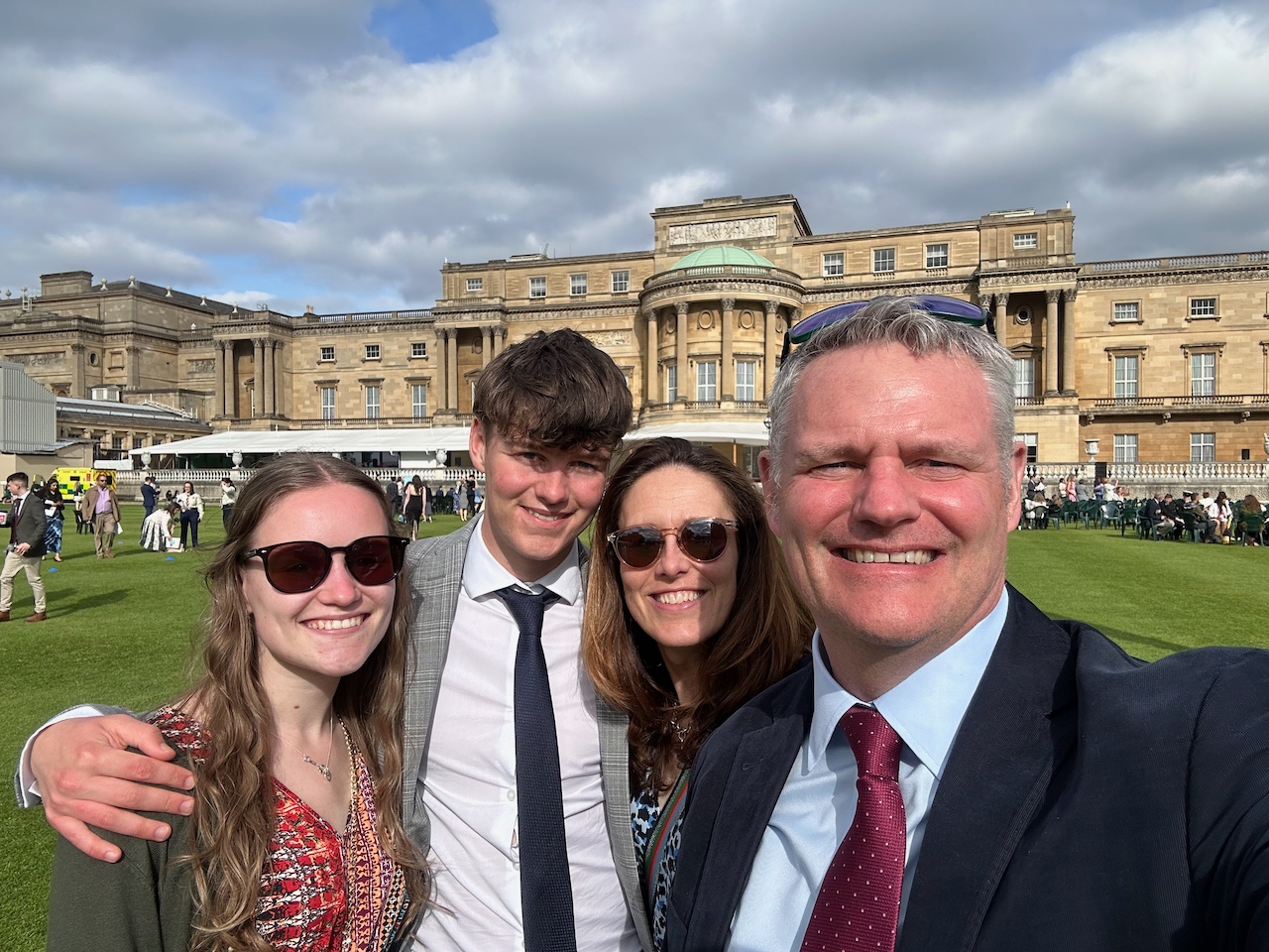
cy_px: 476
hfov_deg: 73.9
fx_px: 843
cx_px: 634
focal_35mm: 23
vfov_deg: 58.9
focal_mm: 2.69
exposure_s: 1/1497
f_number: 1.9
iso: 25
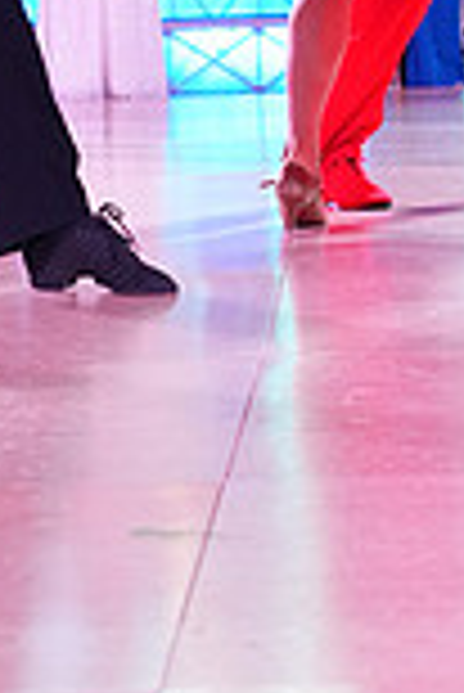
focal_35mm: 207
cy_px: -202
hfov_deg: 6.6
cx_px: 336
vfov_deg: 9.7
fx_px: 3993
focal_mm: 55
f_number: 5
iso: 2500
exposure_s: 1/250
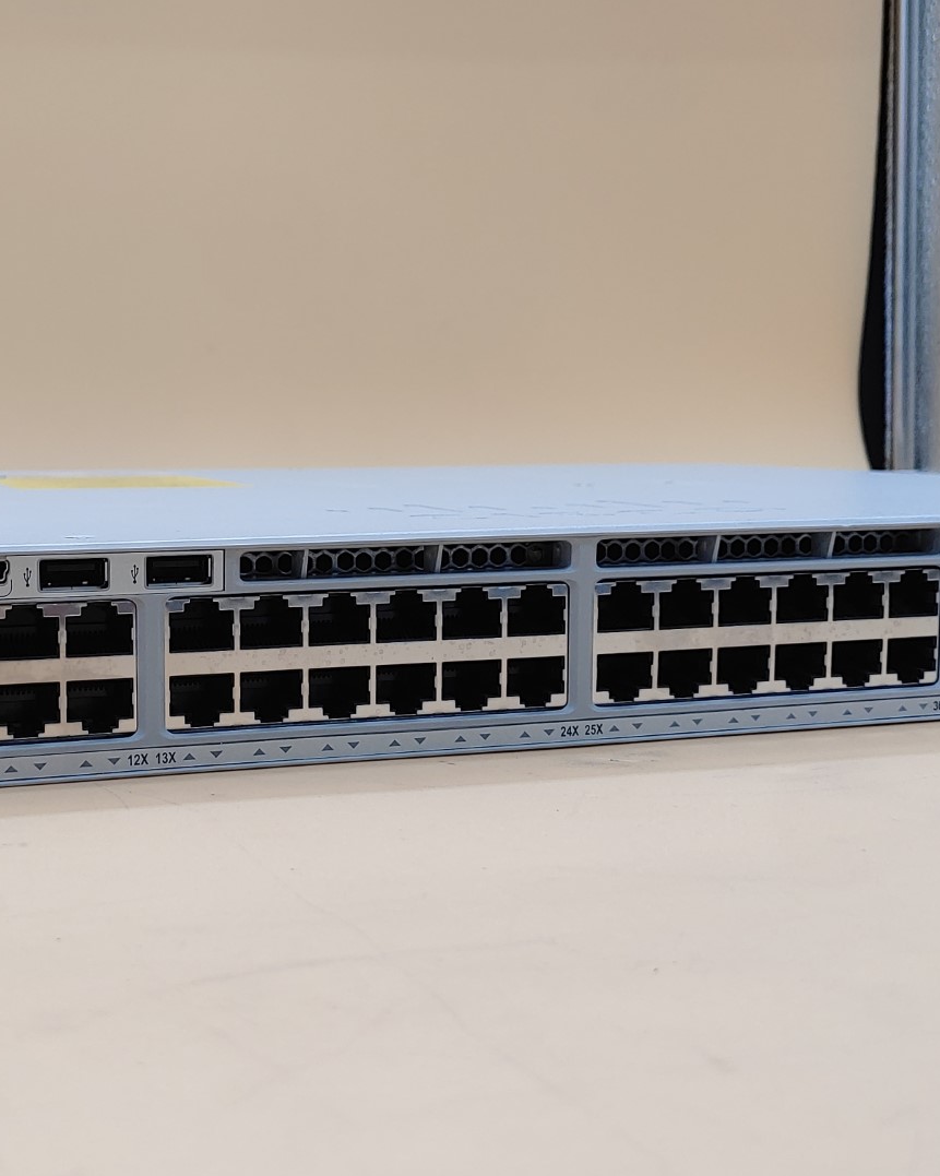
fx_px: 1635
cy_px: 589
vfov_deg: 39.6
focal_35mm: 47
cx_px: 236
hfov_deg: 31.5
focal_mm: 4.36
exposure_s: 1/87
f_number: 1.8
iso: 50
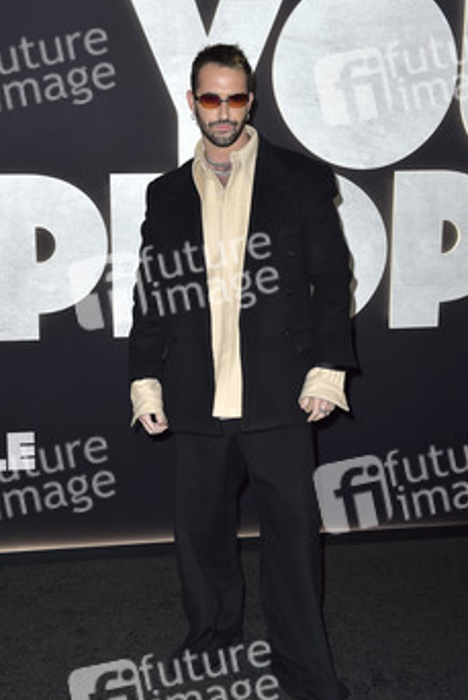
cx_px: 234
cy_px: 384
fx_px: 1091
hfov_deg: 24.2
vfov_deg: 35.6
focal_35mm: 56
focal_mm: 48
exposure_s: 1/250
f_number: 6.3
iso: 500
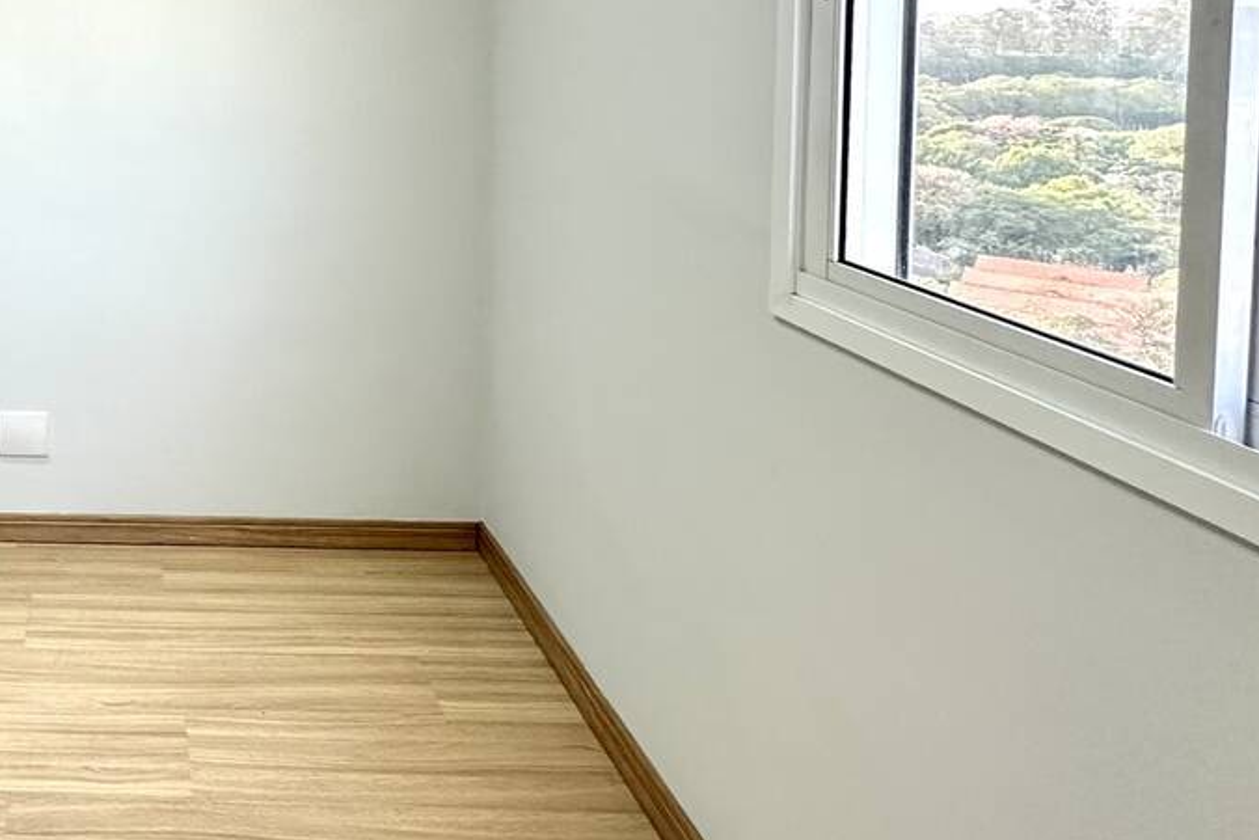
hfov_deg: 50.9
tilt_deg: -4.2
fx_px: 1084
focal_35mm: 31
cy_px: 63
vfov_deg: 39.0
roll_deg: +0.3
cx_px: 56
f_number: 2.2
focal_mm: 2.22
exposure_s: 1/120
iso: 200
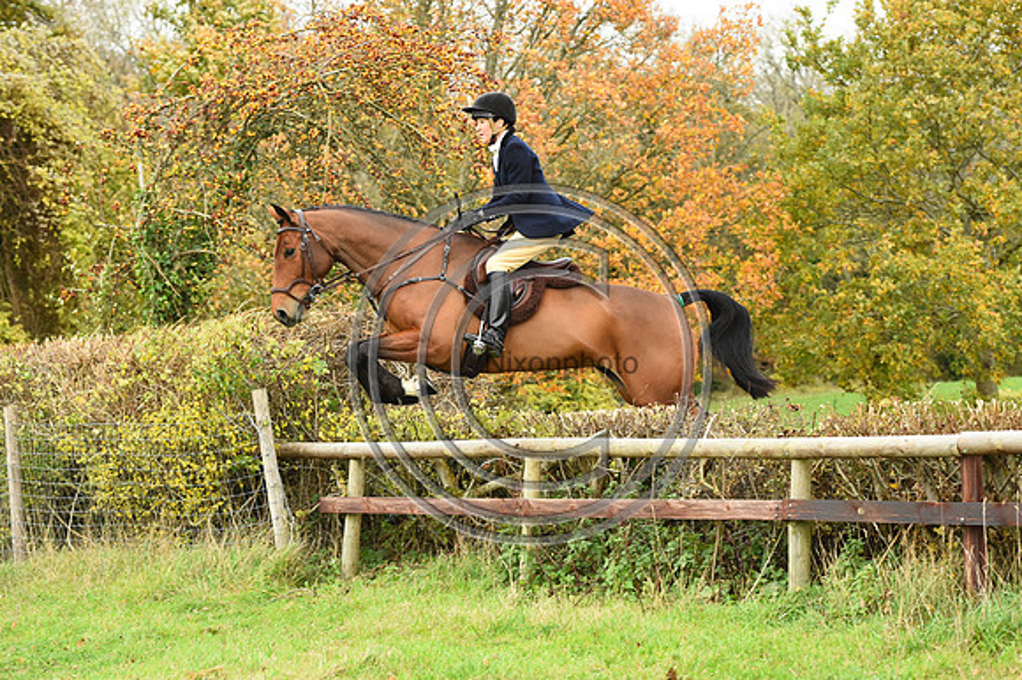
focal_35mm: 102
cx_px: 511
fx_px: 2894
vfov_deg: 13.4
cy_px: 340
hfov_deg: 20.0
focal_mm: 102
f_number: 5.6
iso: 5000
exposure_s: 1/1250
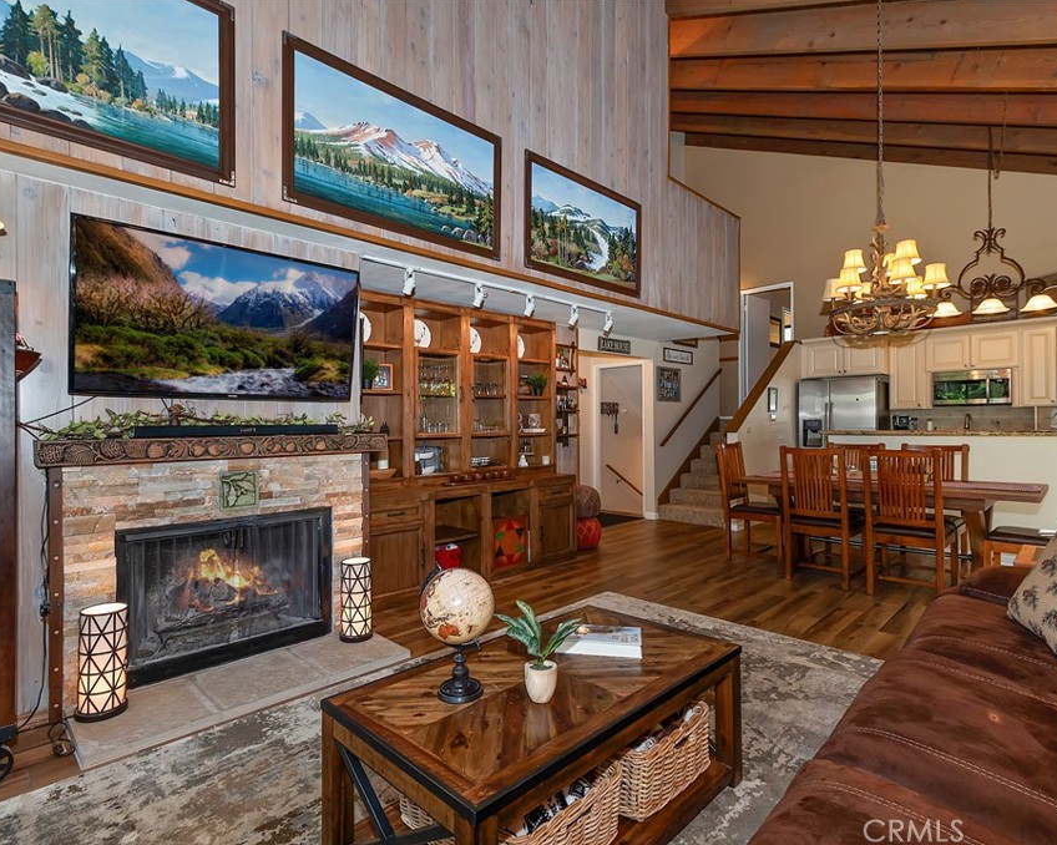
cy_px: 423
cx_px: 527
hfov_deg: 89.7
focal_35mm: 17
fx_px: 532
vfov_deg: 77.0
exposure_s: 1/30
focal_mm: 10
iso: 400
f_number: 8
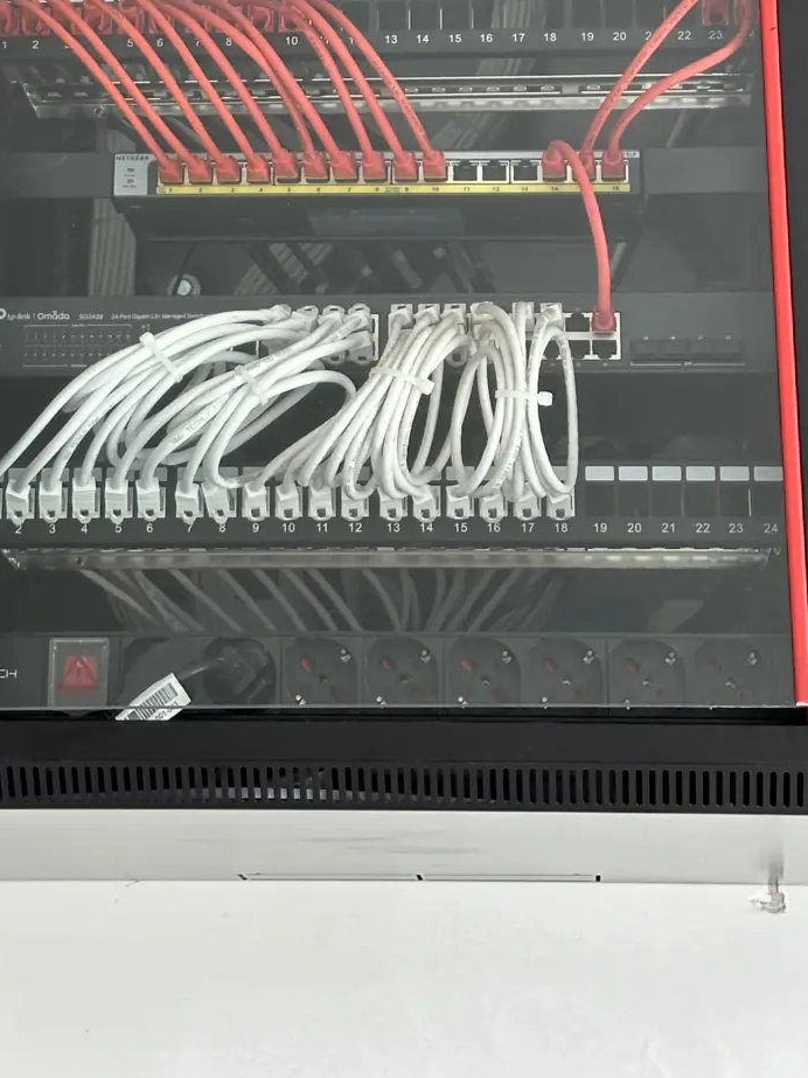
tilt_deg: +21.4
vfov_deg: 18.3
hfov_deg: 14.2
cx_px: 293
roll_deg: +1.8
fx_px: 3237
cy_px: -65
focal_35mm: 104
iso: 80
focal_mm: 6.86
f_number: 1.78
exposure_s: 1/61
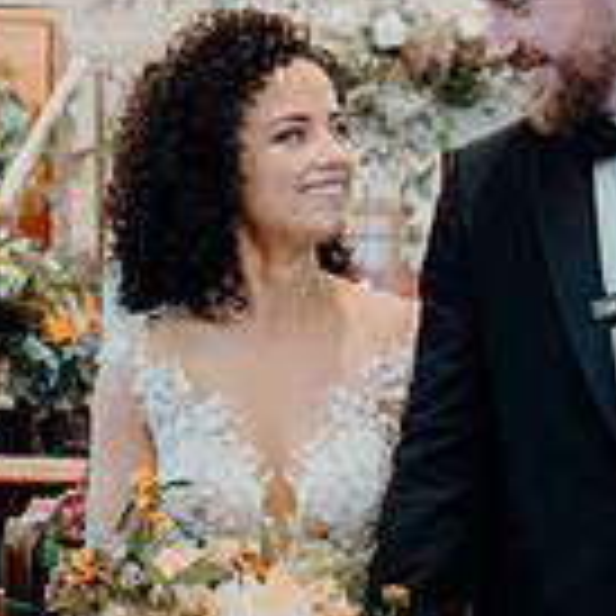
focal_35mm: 126
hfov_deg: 13.8
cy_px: 447
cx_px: 193
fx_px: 2537
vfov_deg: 13.8
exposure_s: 1/160
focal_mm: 35
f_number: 3.5
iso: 3200
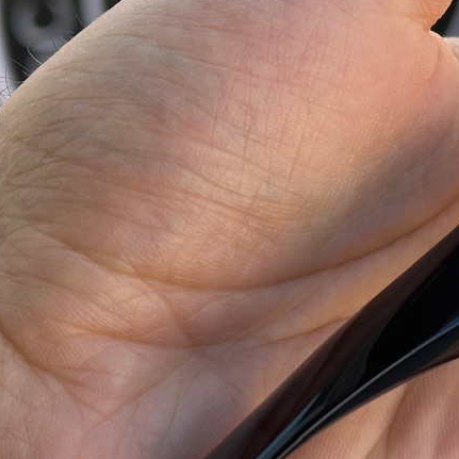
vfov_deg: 13.8
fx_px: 1890
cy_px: 88
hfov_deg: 13.5
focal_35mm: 126
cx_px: 515
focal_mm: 6.86
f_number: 1.78
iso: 64
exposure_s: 1/431
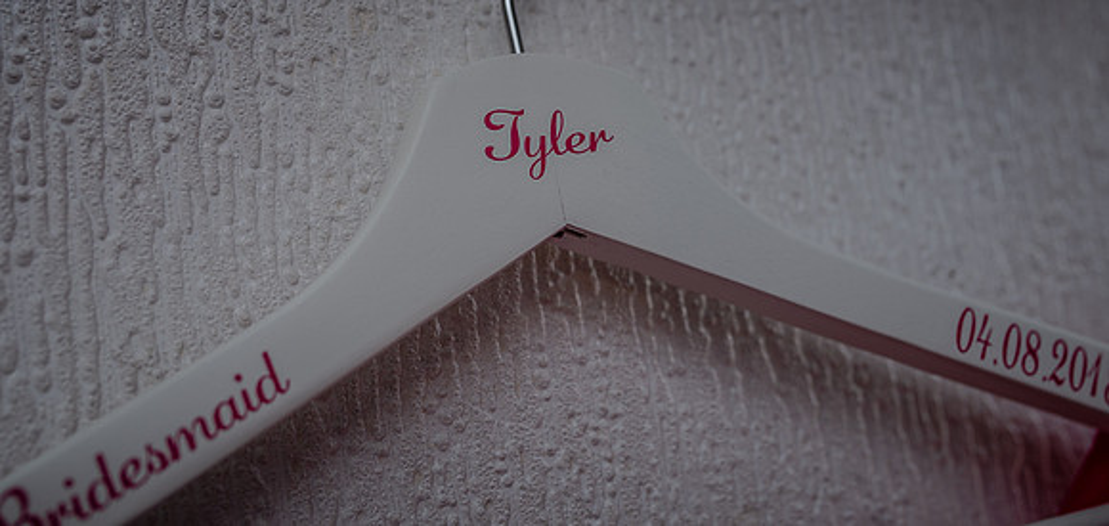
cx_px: 554
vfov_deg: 23.4
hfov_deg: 47.5
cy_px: 157
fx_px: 1260
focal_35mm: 44
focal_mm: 35
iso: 100
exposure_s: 1/100
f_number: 3.5
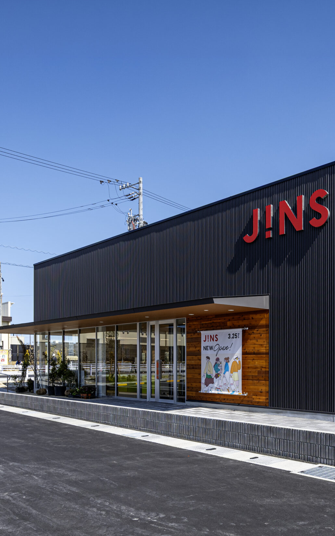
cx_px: 213
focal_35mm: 31
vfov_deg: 61.6
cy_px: 273
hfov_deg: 40.5
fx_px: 450
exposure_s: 1/320
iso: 100
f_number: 10
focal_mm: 19.5
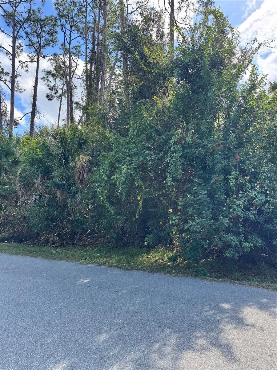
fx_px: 256
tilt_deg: +6.7
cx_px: 138
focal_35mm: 24
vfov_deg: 71.6
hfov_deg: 56.8
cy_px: 185
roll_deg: -0.6
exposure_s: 1/853
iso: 80
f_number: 1.78
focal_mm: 6.76
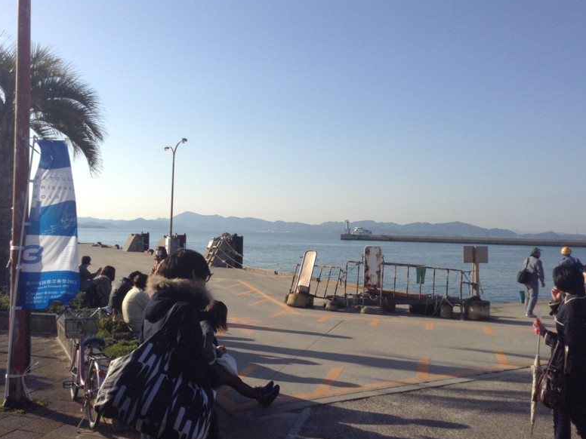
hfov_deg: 54.0
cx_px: 298
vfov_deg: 41.8
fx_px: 576
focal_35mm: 34
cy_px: 217
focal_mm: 3.3
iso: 32
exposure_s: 1/1524
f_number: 2.4
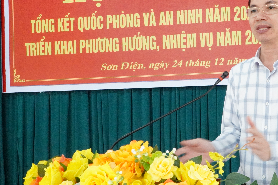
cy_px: 60
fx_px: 393
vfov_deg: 26.3
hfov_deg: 37.8
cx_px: 214
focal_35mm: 51
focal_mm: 22
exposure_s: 1/20
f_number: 20
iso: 10000
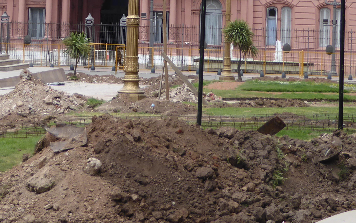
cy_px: -36
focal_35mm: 137
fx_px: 1329
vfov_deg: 9.5
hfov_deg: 15.2
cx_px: 113
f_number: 4.2
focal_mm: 10.3
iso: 80
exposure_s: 1/320
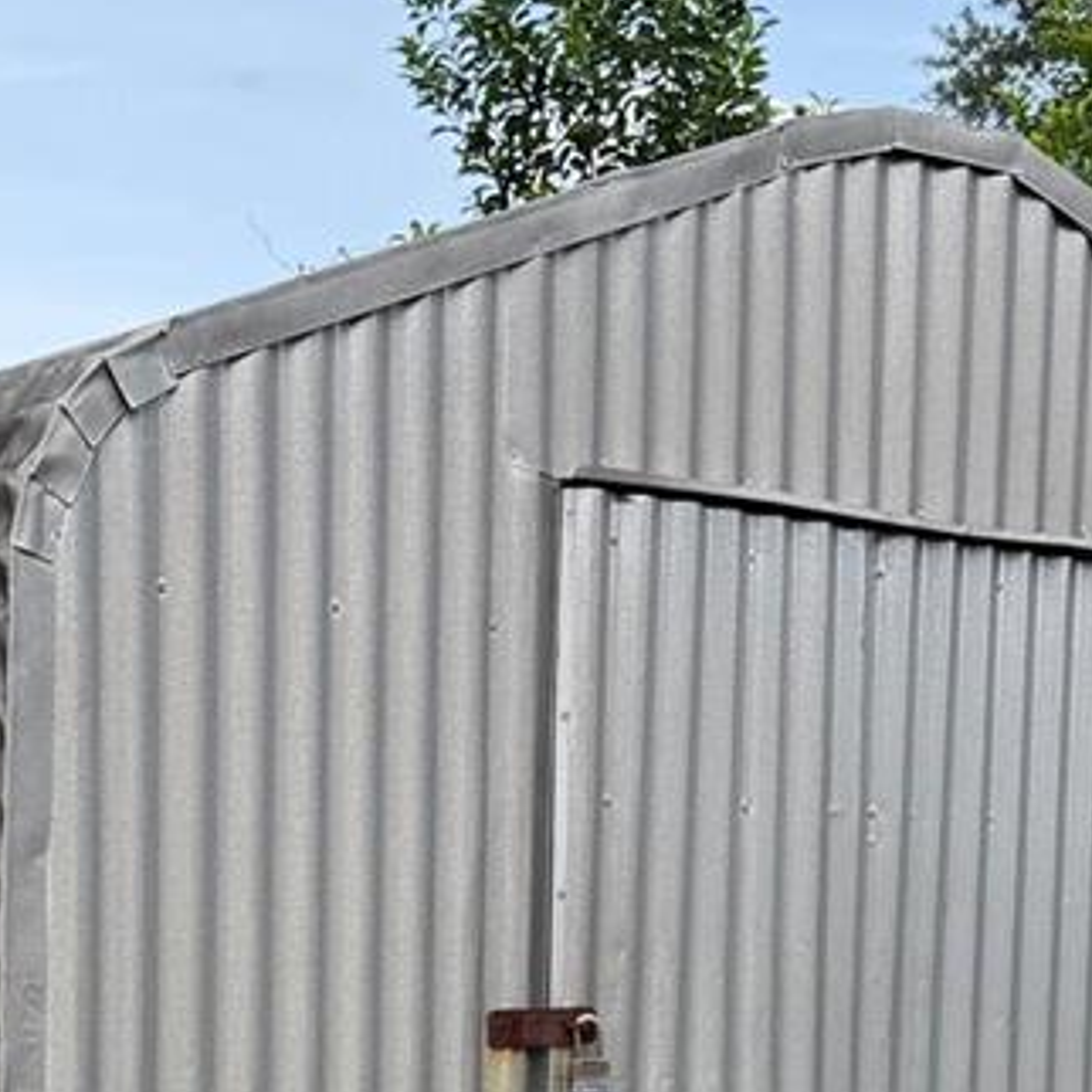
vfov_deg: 21.0
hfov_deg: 21.8
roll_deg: -0.6
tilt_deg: -5.1
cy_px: 1146
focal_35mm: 79
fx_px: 2820
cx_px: 356
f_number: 1.78
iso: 100
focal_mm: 6.76
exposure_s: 1/2703
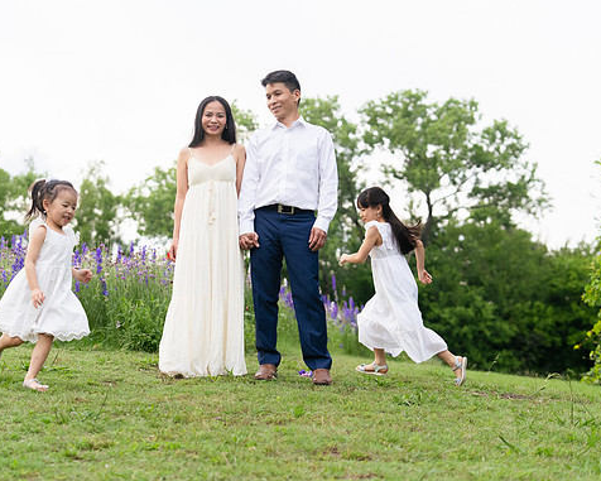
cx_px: 259
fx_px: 1423
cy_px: 242
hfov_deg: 23.8
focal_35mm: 80
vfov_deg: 19.2
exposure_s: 1/1250
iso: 1000
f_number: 3.5
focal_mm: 70
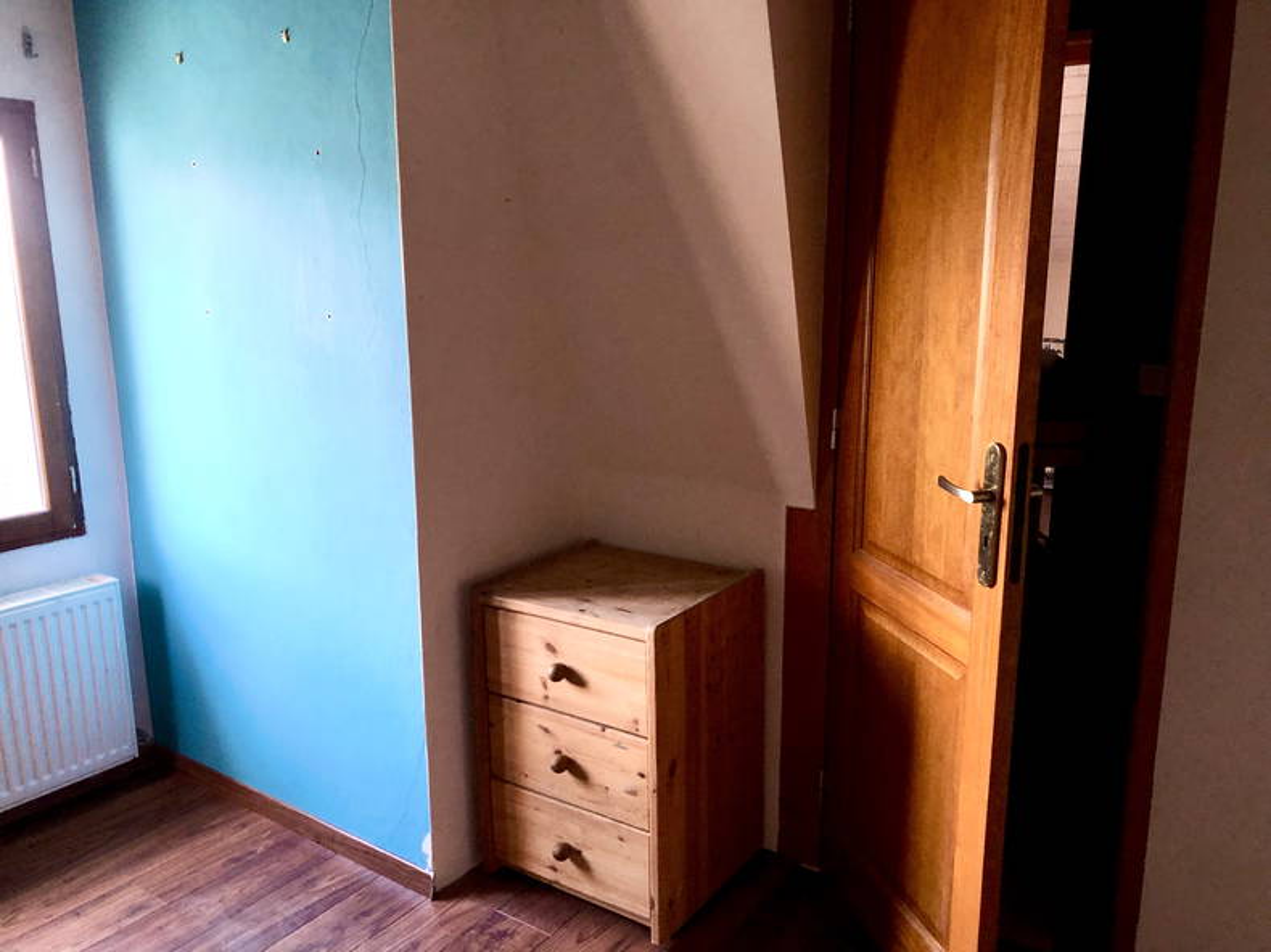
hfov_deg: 63.5
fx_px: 1028
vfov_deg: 49.7
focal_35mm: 28
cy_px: 476
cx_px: 636
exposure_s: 1/30
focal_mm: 3.99
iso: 32
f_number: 1.8
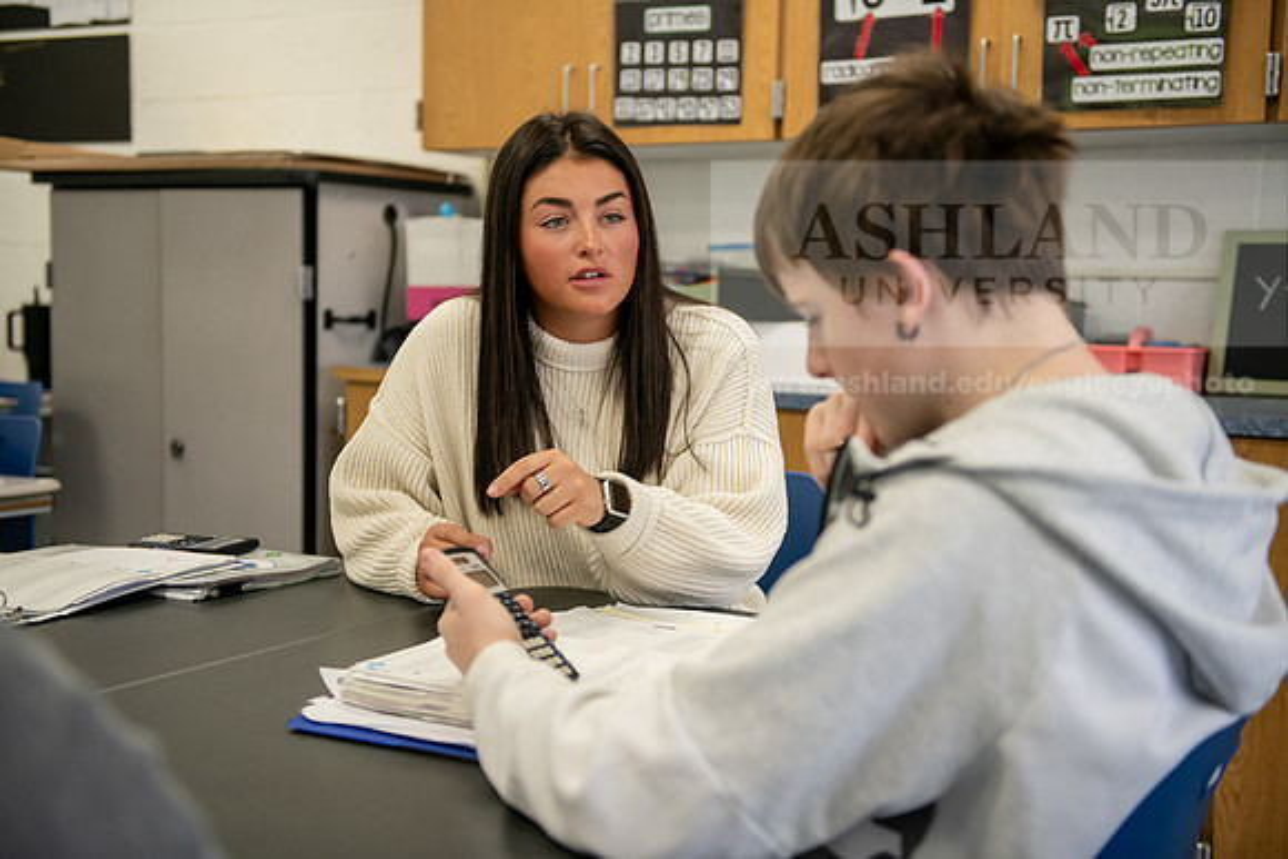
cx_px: 644
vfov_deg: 28.1
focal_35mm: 48
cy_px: 430
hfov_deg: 41.1
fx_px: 1718
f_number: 2.8
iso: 1600
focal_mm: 48
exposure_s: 1/200
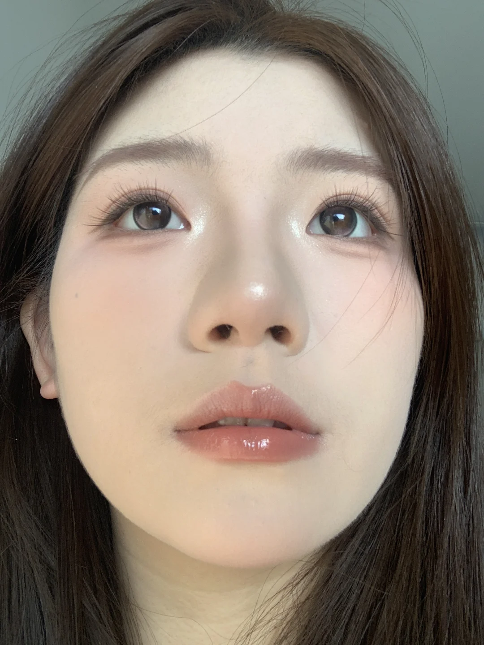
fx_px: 597
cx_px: 242
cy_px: 322
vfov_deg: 56.8
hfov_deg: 44.2
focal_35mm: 32
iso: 32
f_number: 2.2
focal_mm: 2.87
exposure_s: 1/121
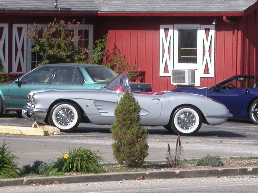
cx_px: 129
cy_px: 96
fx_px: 893
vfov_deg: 12.3
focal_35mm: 120
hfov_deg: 16.4
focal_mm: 24.8
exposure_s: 1/399
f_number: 7
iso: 100
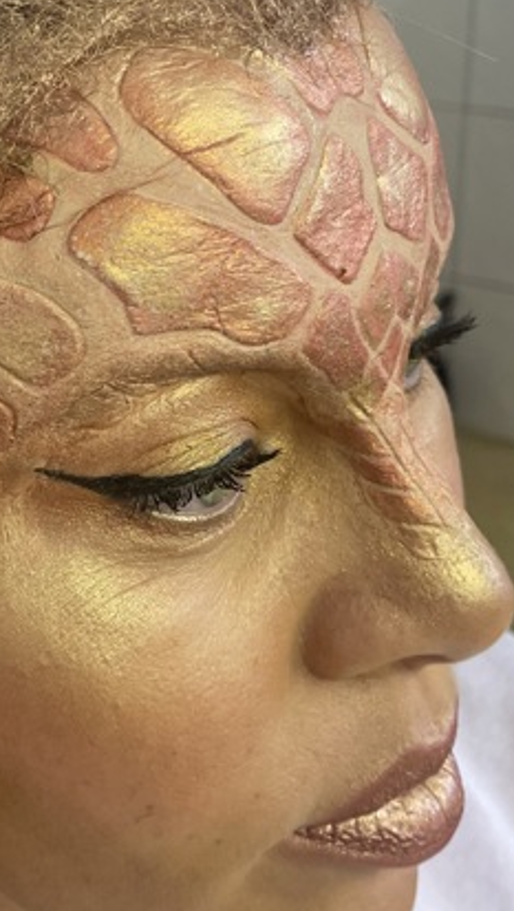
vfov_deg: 33.1
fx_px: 1523
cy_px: 319
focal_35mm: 63
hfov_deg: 18.5
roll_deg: +3.0
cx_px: -35
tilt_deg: -21.5
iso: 125
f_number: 1.6
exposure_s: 1/100
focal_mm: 4.2
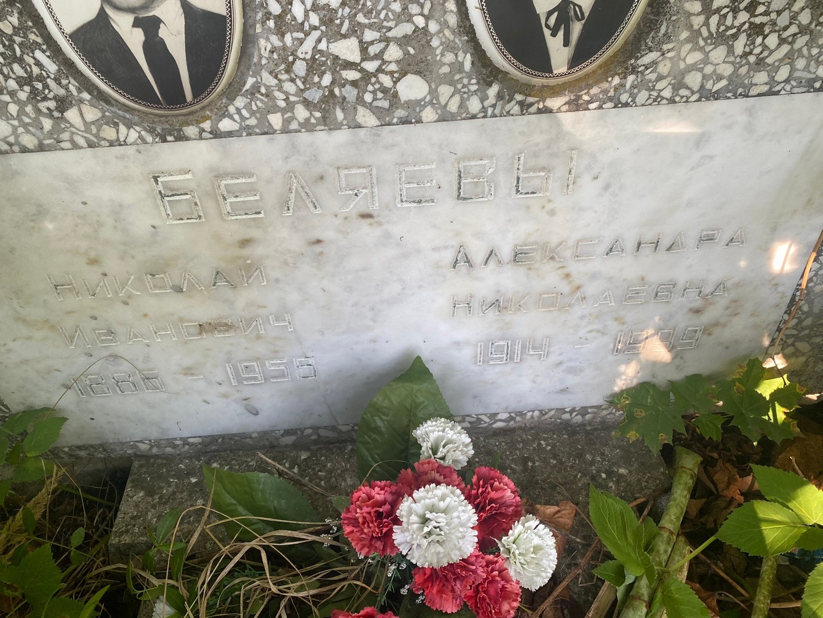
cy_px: 309
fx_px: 618
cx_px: 412
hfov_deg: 67.3
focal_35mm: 26
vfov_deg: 53.1
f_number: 1.8
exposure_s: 1/121
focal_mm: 4.25
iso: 100
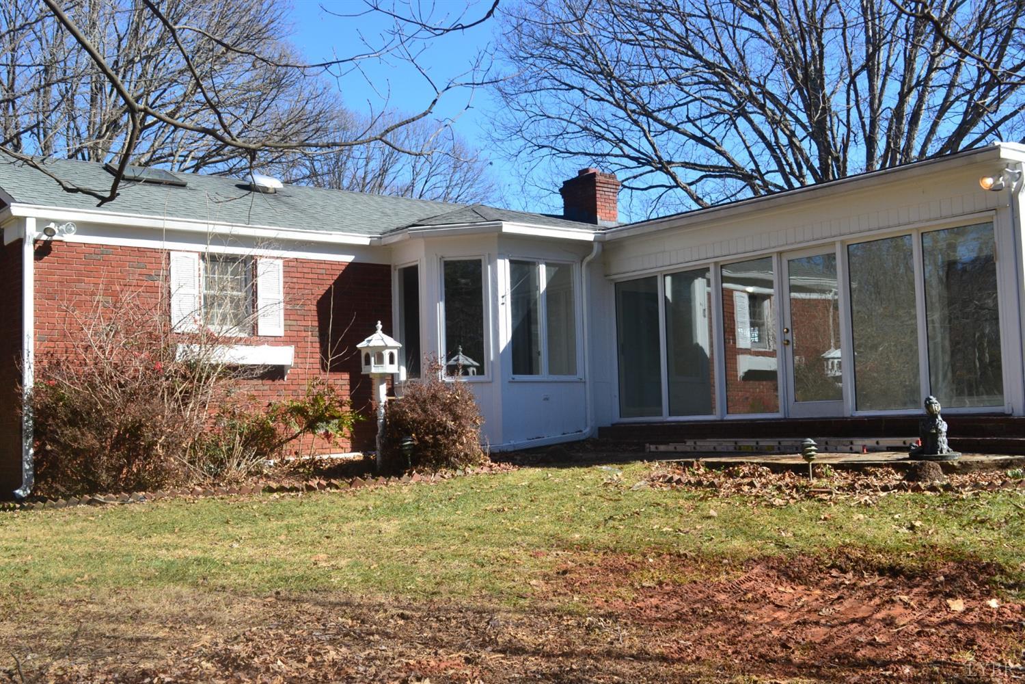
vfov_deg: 34.2
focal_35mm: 39
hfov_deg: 49.6
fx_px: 1110
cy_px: 342
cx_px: 512
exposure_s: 1/320
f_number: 10
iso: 400
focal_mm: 26
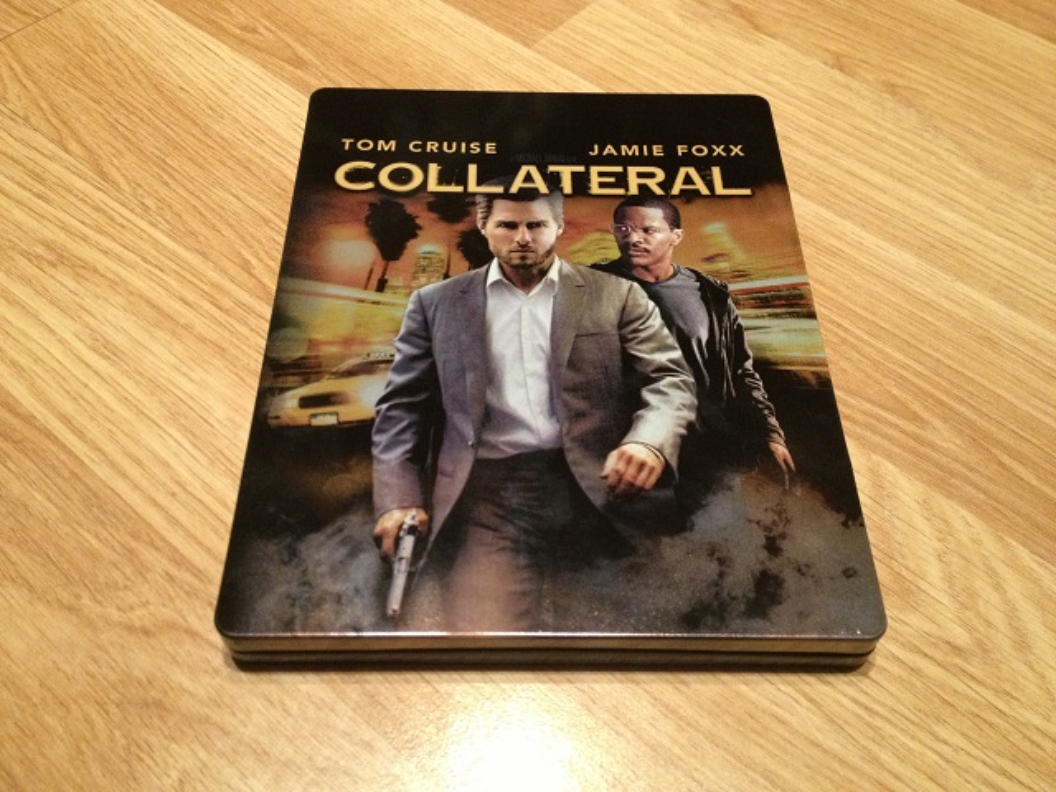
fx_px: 1068
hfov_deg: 52.6
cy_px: 396
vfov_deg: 40.7
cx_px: 528
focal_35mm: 35
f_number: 2.4
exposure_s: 1/20
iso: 320
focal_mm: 4.28
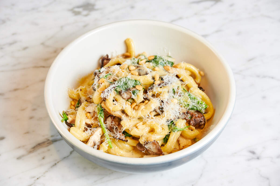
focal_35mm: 77
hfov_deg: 26.3
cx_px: 140
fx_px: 598
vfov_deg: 17.7
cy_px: 93
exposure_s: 1/100
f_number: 6
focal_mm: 77
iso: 200
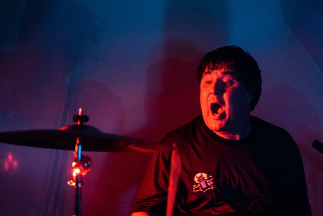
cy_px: 131
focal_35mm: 100
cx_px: 192
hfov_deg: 20.4
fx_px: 898
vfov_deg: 13.7
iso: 3200
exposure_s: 1/100
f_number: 3.2
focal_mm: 80
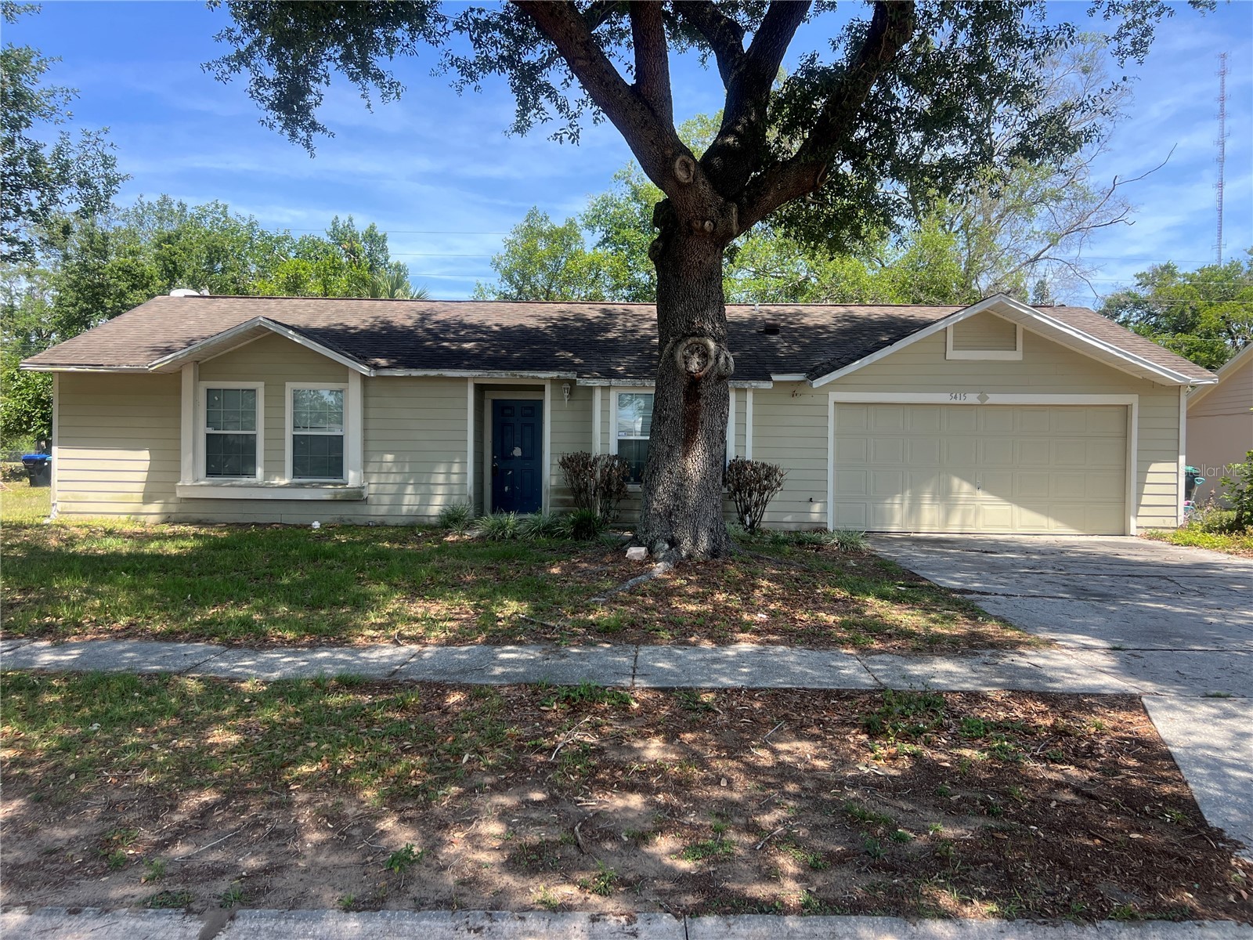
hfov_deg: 67.3
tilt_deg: -2.0
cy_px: 470
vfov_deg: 53.1
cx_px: 626
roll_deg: -1.0
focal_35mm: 26
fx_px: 941
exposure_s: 1/1645
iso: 50
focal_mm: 5.7
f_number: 1.5
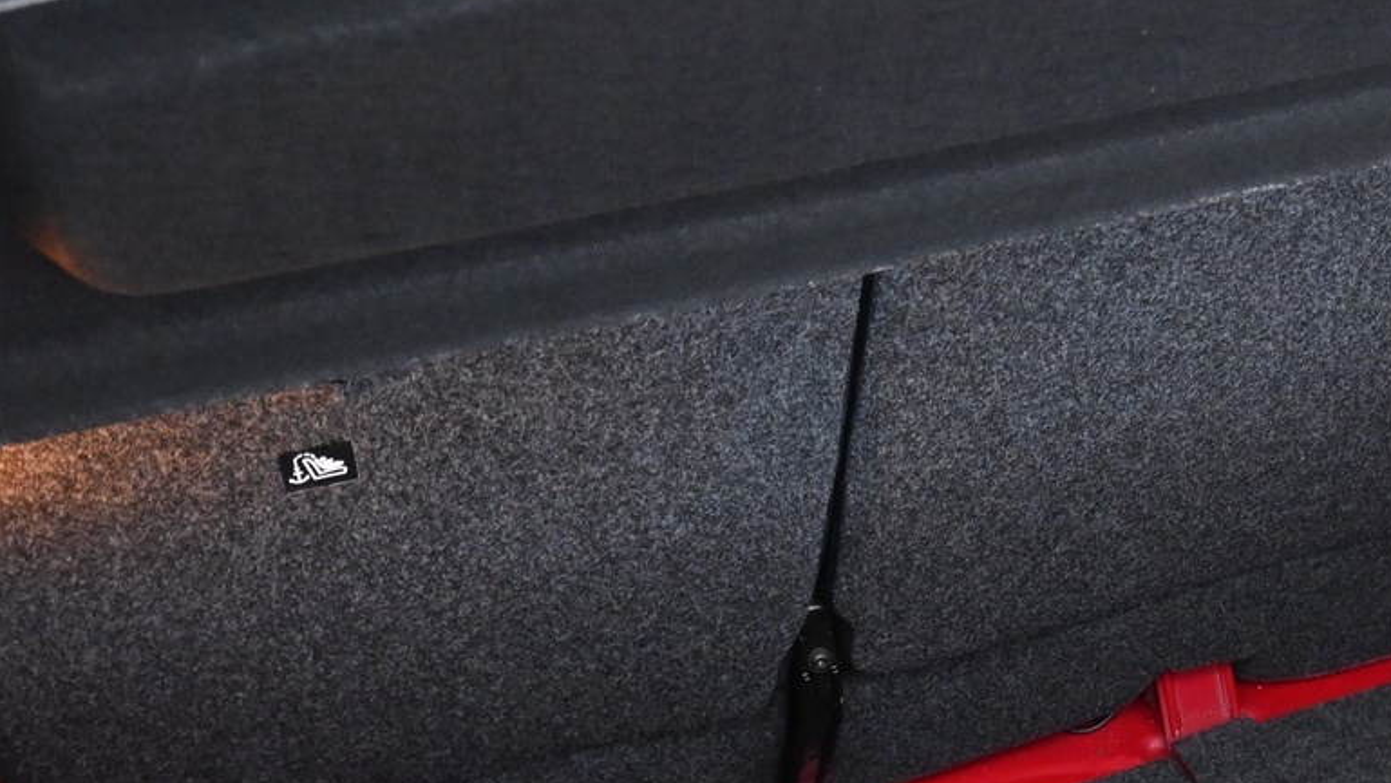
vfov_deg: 18.6
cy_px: 580
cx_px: 1085
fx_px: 2381
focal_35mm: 65
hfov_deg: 31.8
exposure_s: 1/30
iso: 2500
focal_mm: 19.5
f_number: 3.8
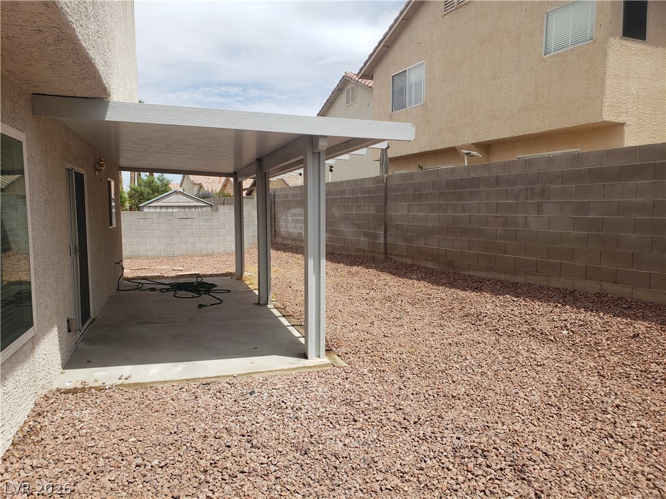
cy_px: 250
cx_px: 333
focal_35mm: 26
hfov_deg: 67.3
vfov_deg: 53.1
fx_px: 500
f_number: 2.4
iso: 50
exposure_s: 1/1400
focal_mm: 4.3
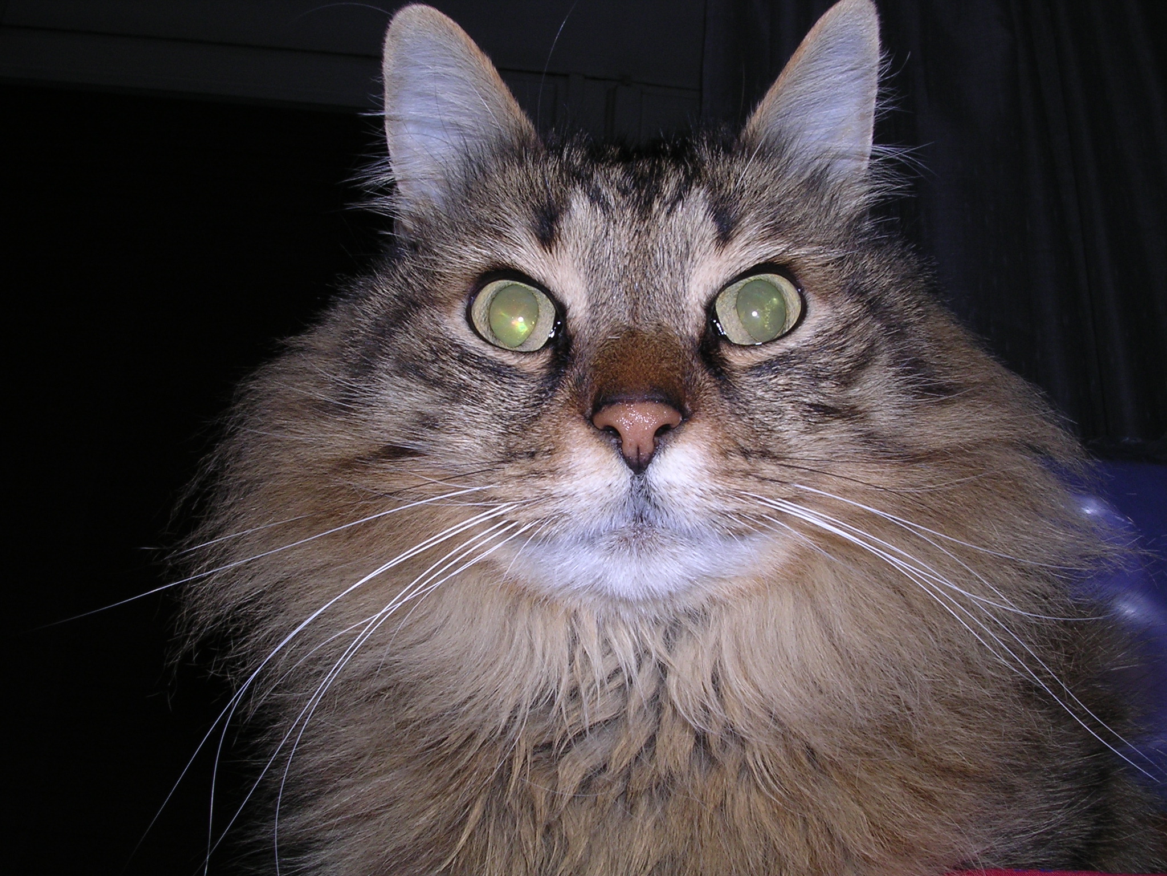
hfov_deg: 45.8
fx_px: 1382
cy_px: 438
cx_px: 584
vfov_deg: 35.1
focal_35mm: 41
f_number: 5.8
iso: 100
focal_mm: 6.2
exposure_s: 1/60.1
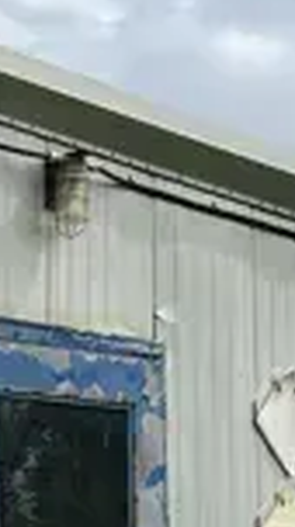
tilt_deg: +1.2
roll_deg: +0.7
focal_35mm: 179
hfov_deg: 6.6
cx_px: -180
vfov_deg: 11.7
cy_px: 711
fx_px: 2500
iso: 50
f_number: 1.5
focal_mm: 5.7
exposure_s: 1/4831
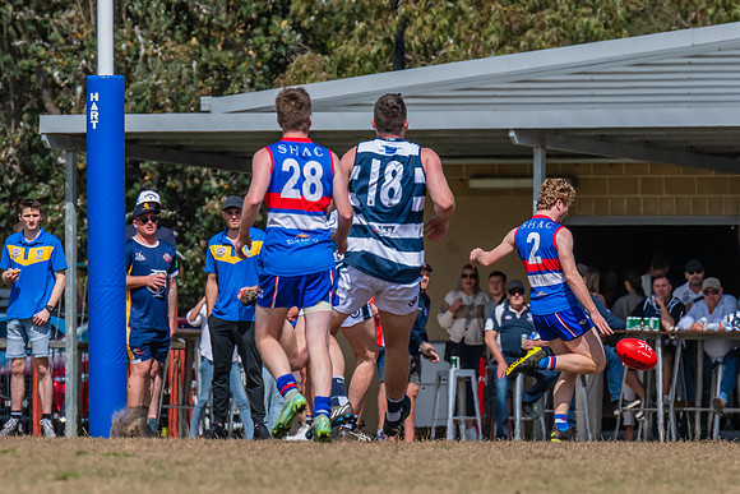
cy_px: 311
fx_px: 14363
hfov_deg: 3.0
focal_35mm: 699
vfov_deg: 2.0
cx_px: 496
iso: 800
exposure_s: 1/1600
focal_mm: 420
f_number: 10
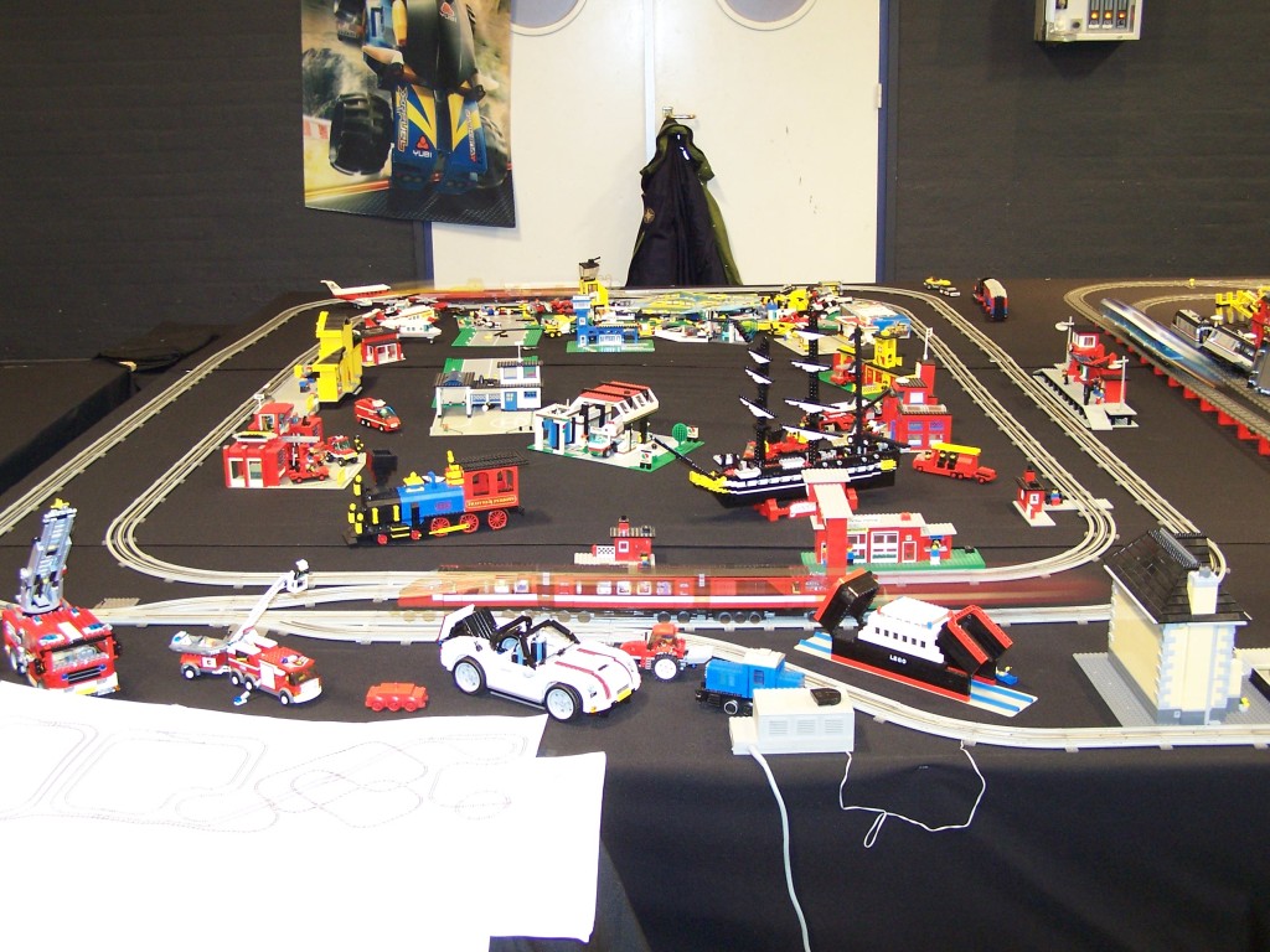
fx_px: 1468
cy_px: 476
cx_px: 635
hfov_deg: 46.8
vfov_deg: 36.0
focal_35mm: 40
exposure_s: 1/2
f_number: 2.8
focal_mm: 6.7
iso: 140
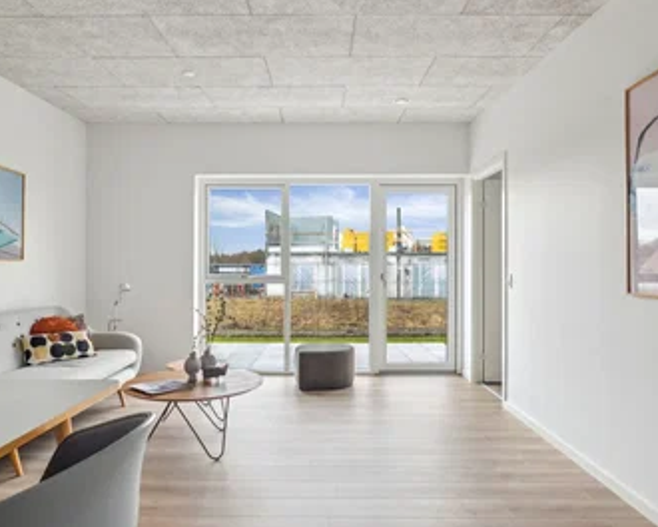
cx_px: 317
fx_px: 487
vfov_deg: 56.8
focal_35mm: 25
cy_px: 263
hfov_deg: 68.1
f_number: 8
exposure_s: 1/13
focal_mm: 14.5
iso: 800
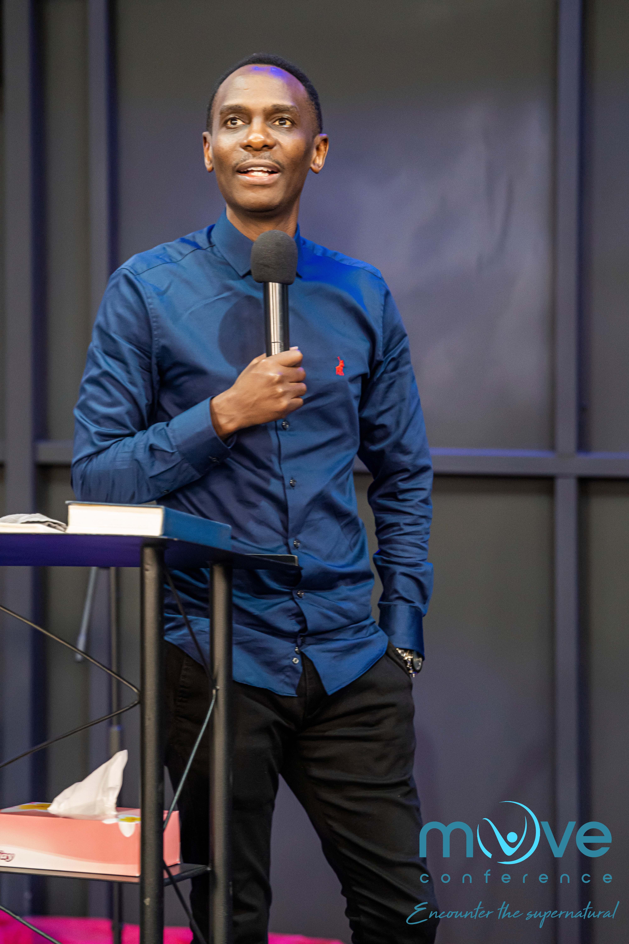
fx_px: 2542
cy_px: 472
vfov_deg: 21.0
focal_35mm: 97
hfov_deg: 14.1
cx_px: 314
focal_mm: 97
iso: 6400
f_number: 3.5
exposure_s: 1/200
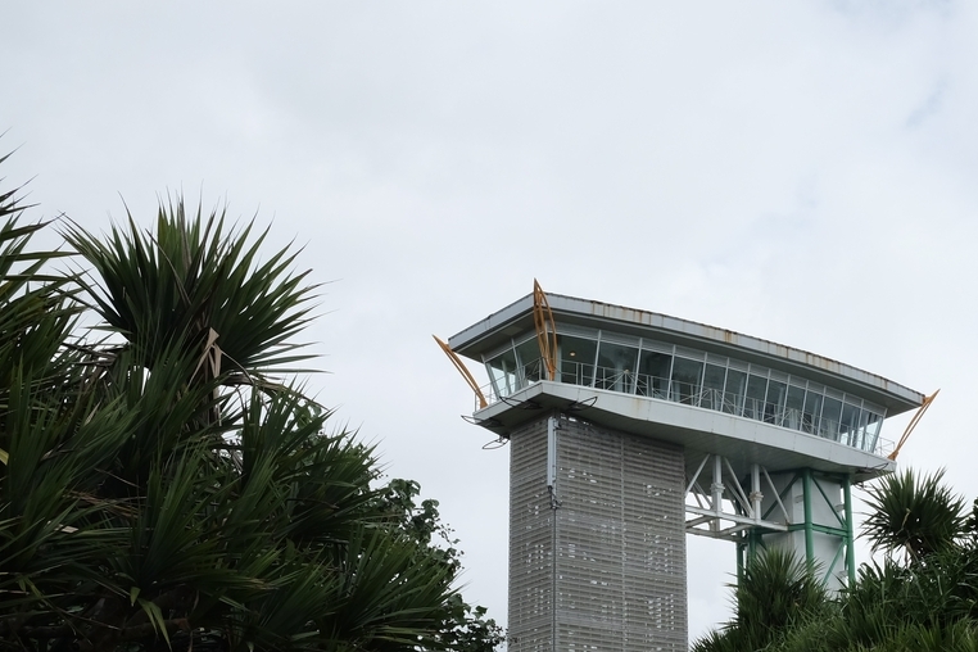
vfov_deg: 25.8
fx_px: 1413
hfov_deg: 37.1
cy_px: 457
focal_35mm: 52
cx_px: 760
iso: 400
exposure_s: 1/450
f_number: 11
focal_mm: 22.3
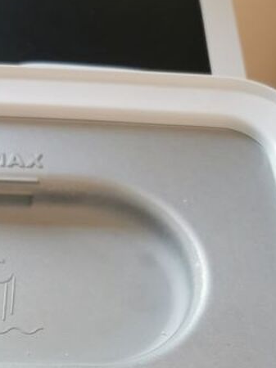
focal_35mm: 80
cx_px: -26
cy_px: 422
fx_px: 851
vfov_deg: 22.8
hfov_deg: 17.8
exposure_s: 1/50
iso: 125
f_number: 1.6
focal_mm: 5.56
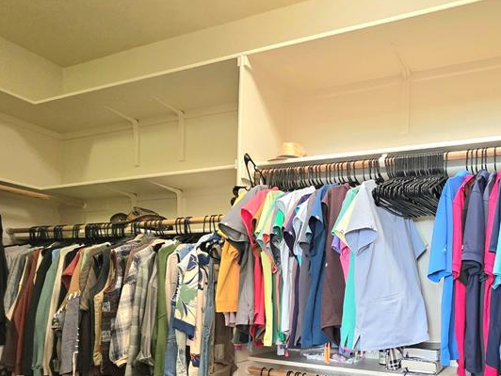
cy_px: 305
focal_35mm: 25
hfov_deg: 65.7
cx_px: 368
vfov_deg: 51.2
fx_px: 362
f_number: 1.9
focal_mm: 2.2
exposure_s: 1/60.2
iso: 400
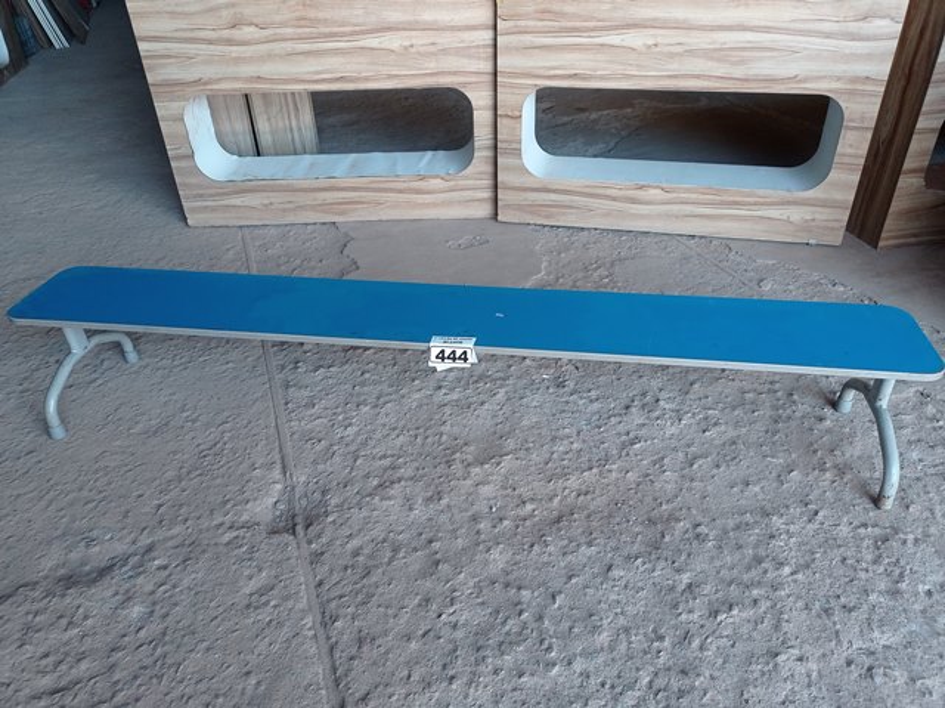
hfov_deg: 63.5
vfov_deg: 49.7
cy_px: 354
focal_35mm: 28
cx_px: 472
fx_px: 764
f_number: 1.79
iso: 121
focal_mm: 4.7
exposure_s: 1/60
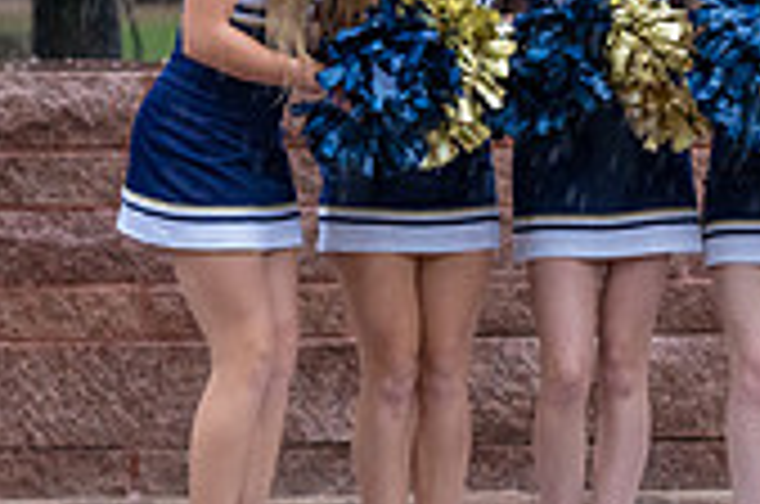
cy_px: 56
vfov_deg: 2.7
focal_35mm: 500
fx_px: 10536
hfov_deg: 4.1
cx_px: 1192
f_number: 3.5
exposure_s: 1/250
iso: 2500
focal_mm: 141
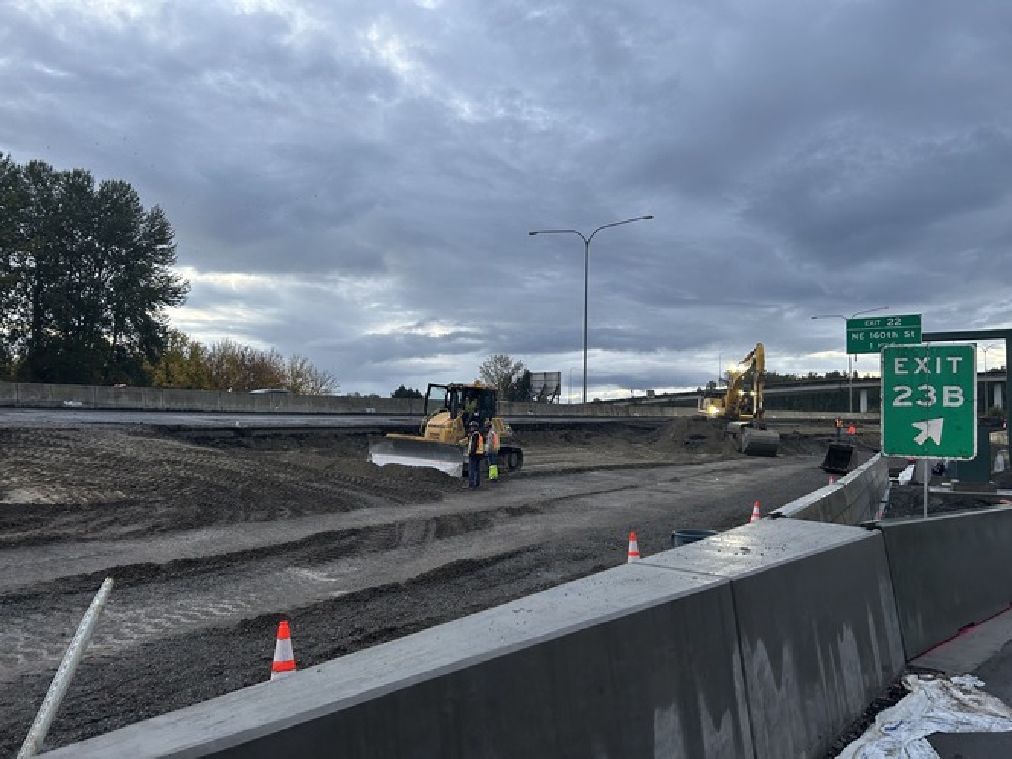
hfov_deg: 67.3
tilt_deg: +2.4
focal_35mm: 26
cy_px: 380
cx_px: 506
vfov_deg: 53.1
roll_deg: -1.5
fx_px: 760
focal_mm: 5.7
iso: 125
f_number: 1.5
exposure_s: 1/85
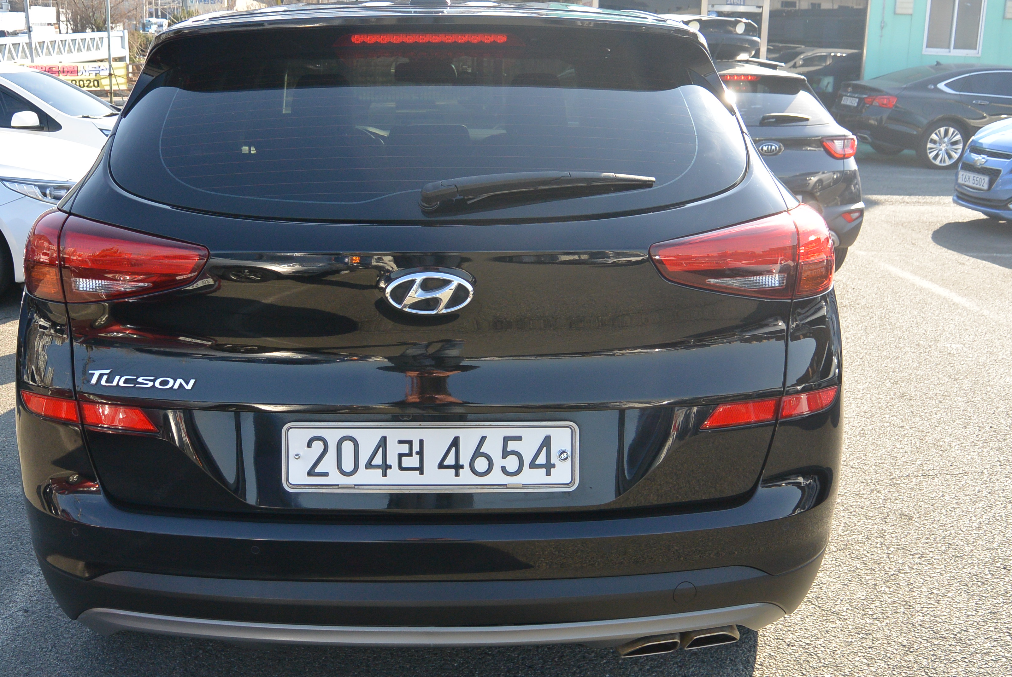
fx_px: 985
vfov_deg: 37.9
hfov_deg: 54.2
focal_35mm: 35
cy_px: 371
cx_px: 448
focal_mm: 11
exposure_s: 1/500
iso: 160
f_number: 3.5
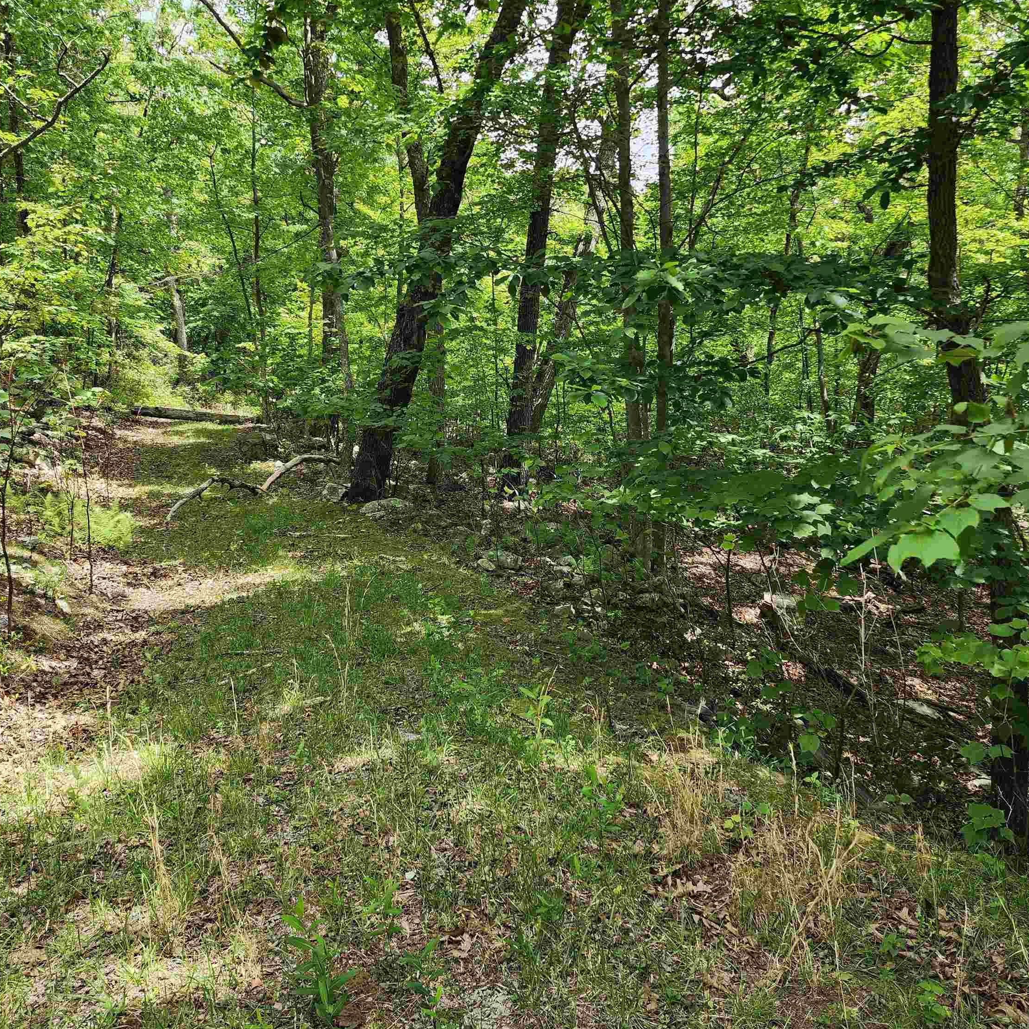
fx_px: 942
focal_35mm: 28
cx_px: 518
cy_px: 499
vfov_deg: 57.3
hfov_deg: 57.3
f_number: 1.8
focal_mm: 6.4
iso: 25
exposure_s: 1/180
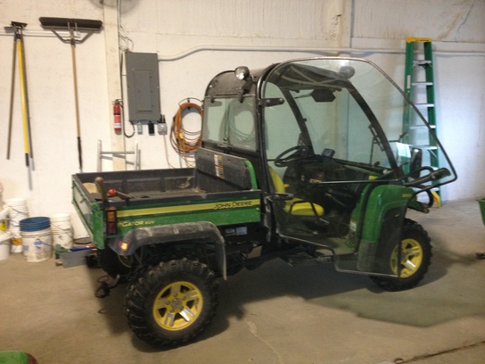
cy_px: 182
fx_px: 490
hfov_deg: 52.6
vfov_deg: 40.7
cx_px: 242
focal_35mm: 35
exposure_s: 1/20
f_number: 2.4
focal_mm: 4.28
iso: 250
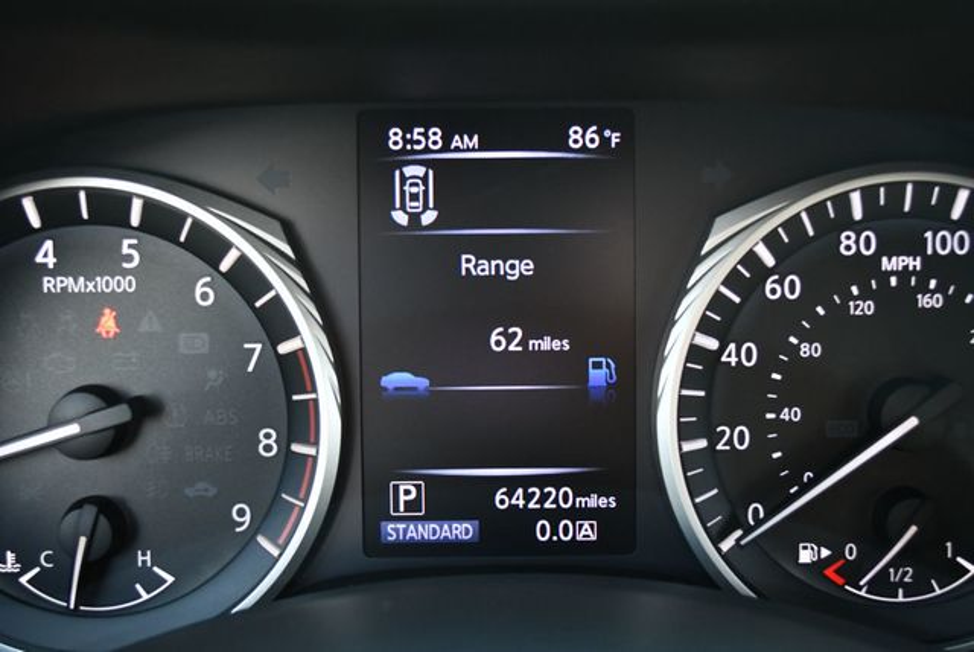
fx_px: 1408
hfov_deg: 38.2
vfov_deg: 26.0
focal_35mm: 52
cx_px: 487
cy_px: 326
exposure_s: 1/125
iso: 900
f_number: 4.2
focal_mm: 26
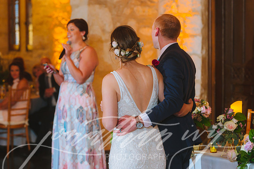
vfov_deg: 13.4
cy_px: 84
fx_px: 719
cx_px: 127
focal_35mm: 102
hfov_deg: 20.0
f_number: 2.8
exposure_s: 1/100
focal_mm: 102
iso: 2500
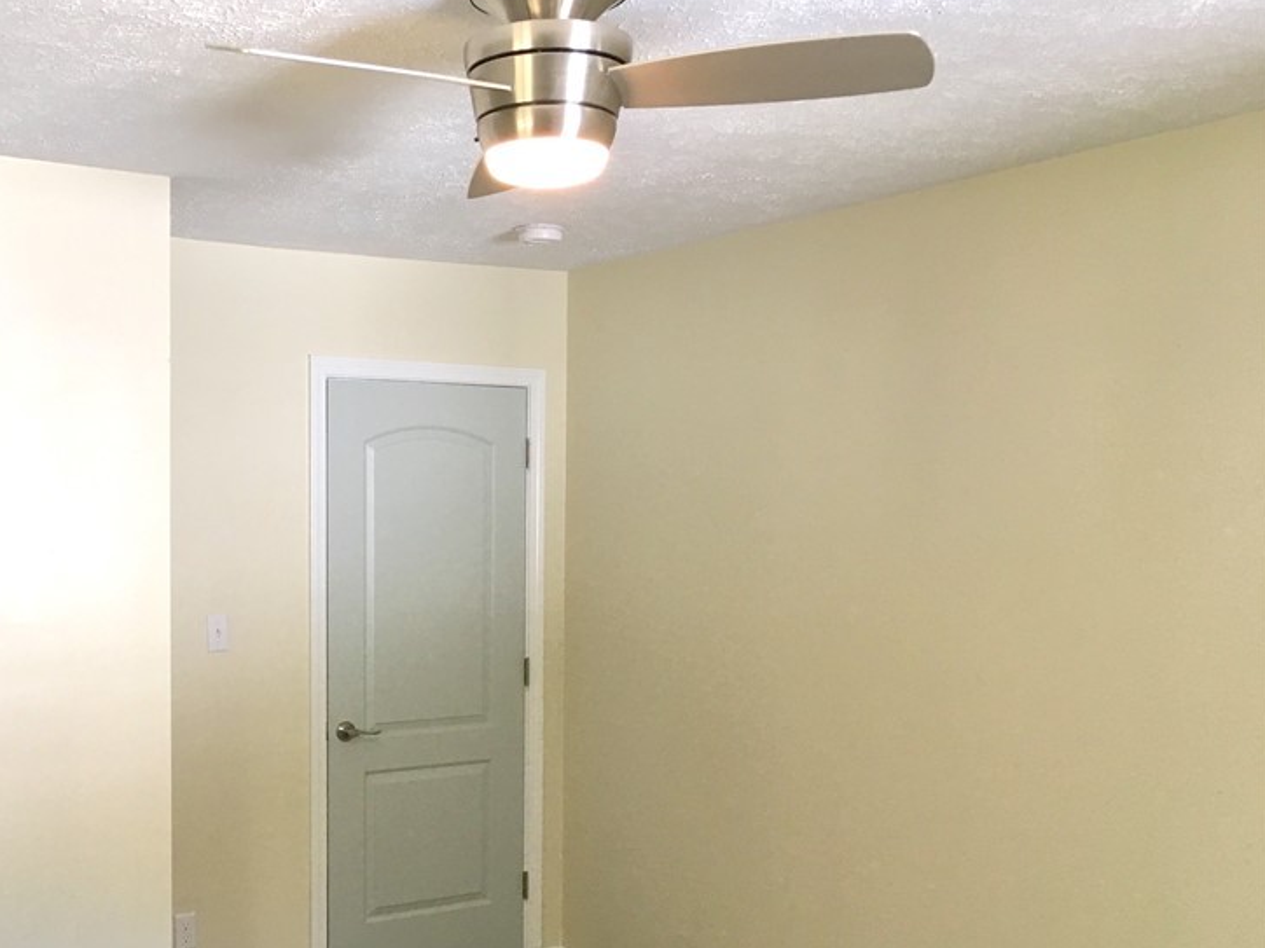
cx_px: 376
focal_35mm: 41
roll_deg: +0.3
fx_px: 1498
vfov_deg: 34.9
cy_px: 615
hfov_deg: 44.8
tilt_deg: -3.2
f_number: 2.2
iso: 50
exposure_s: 1/33
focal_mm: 4.15
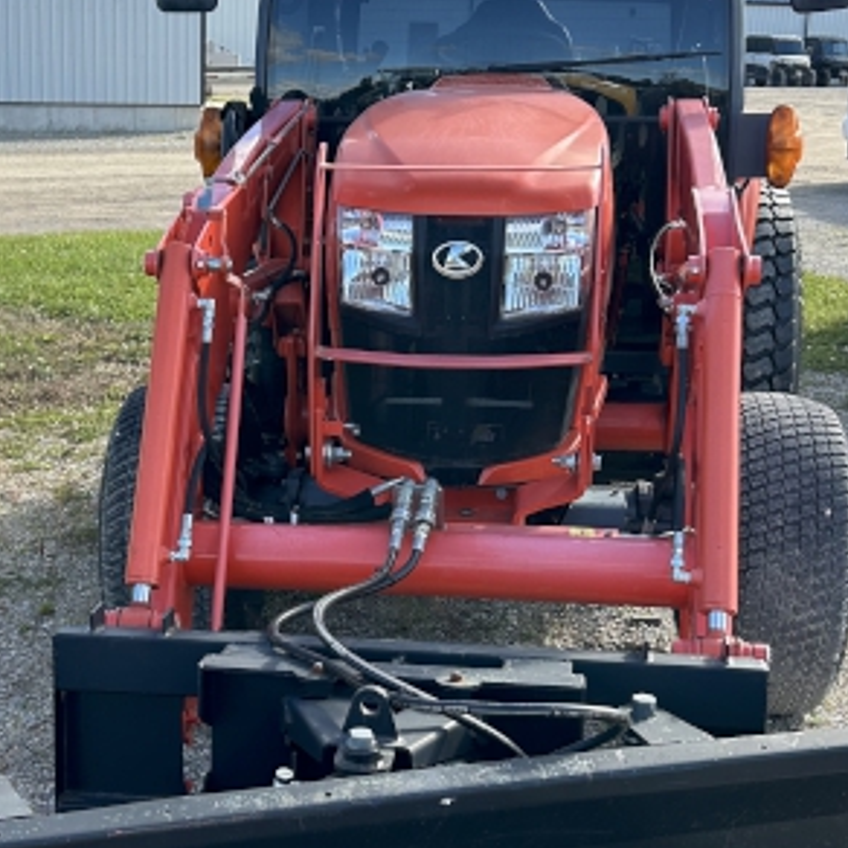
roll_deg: -1.7
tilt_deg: -11.6
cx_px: 285
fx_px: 1746
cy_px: 485
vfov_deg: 27.3
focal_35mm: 63
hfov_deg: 27.1
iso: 50
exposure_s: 1/797
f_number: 1.5
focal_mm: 5.7
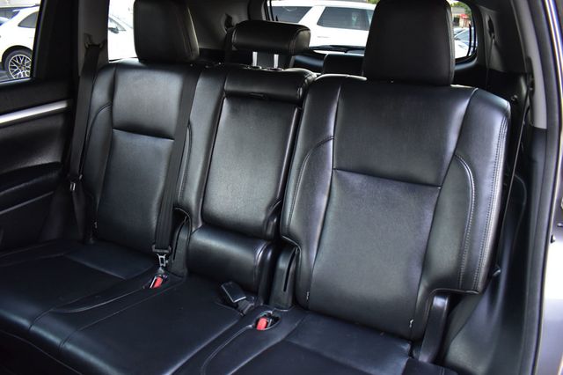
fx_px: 422
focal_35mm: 27
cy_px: 188
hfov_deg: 67.4
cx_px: 282
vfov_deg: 47.9
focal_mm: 18
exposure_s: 1/15
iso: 1600
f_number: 3.5
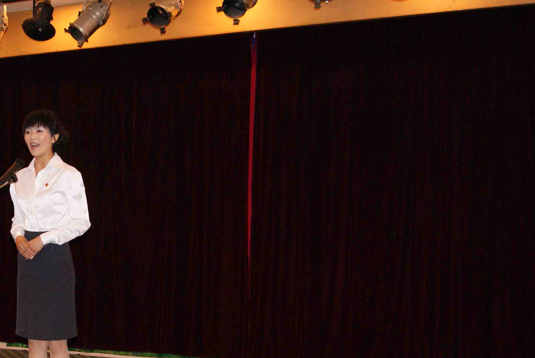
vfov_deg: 23.8
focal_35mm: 57
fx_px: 848
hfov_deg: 33.6
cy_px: 195
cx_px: 77
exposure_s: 1/60
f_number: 5.6
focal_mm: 22
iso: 400
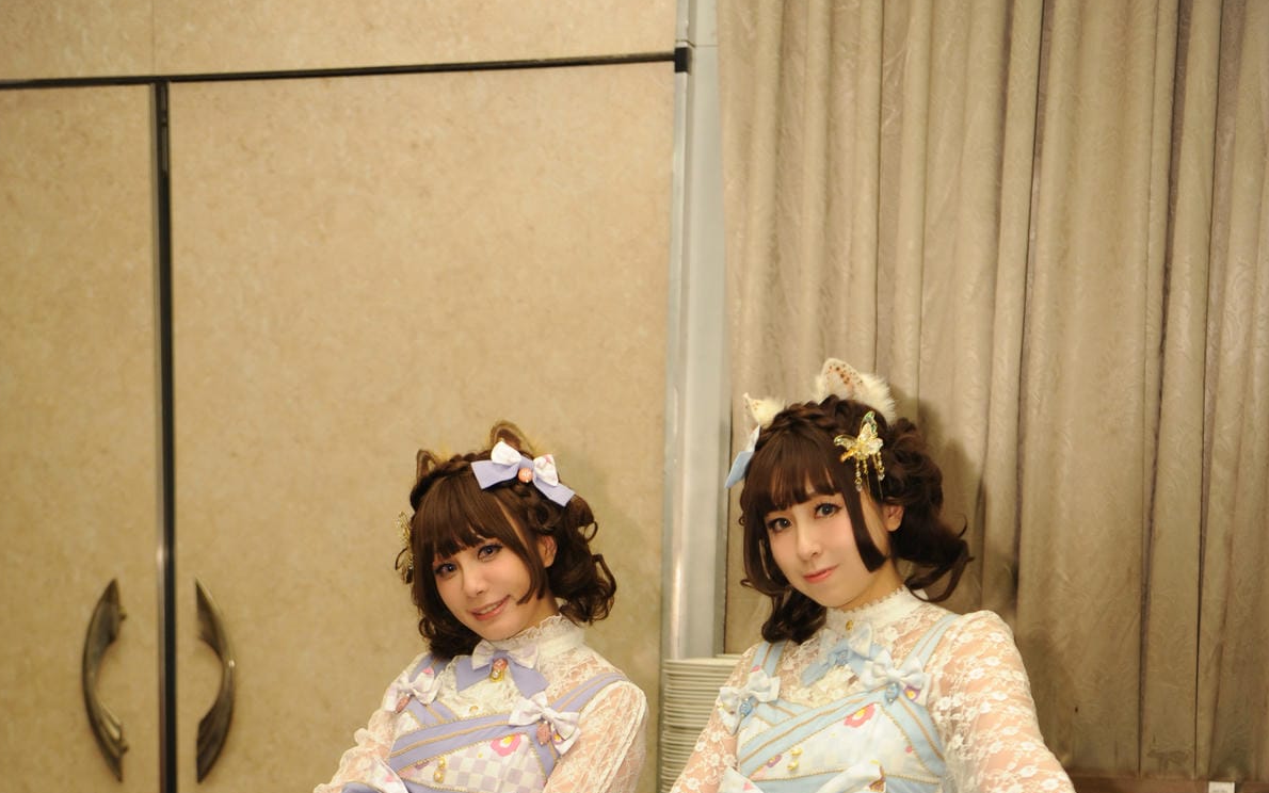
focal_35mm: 71
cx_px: 630
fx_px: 2456
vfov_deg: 17.6
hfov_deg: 29.0
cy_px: 917
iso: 800
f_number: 3.2
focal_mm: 46
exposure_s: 1/100
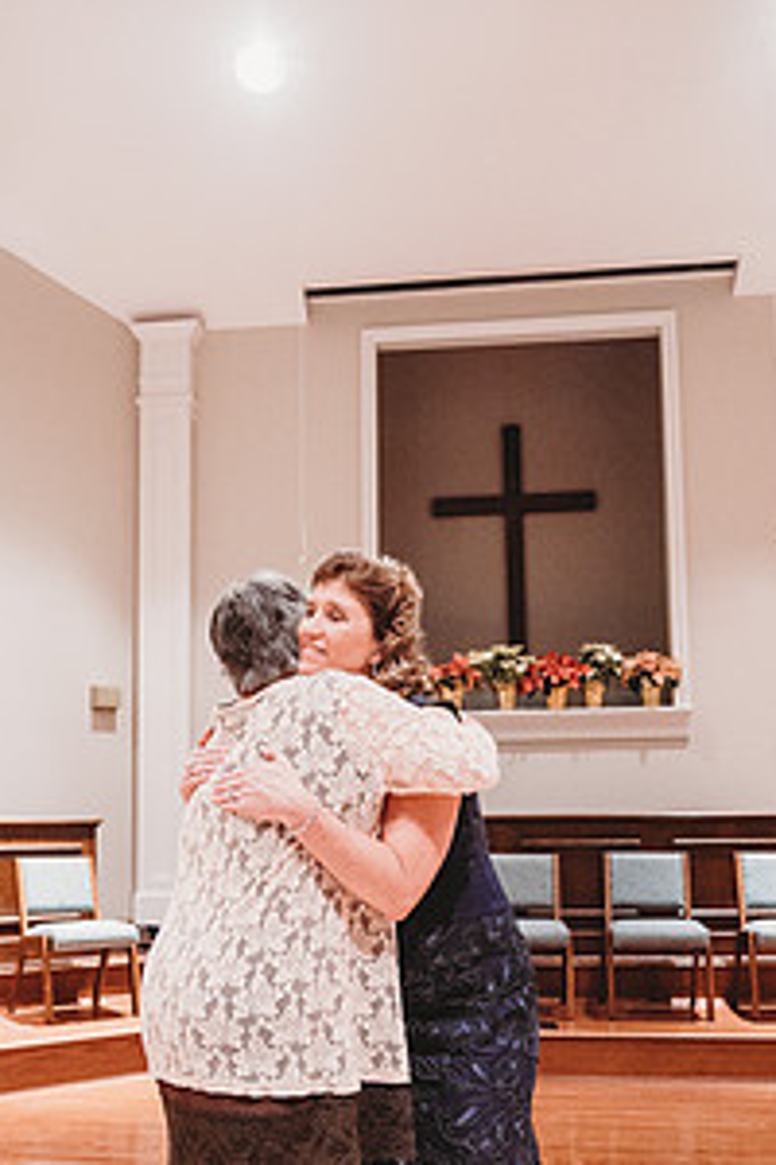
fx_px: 1164
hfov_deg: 36.8
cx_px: 322
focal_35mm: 36
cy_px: 734
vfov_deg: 52.5
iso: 6400
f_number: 4
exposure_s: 1/200
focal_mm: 24
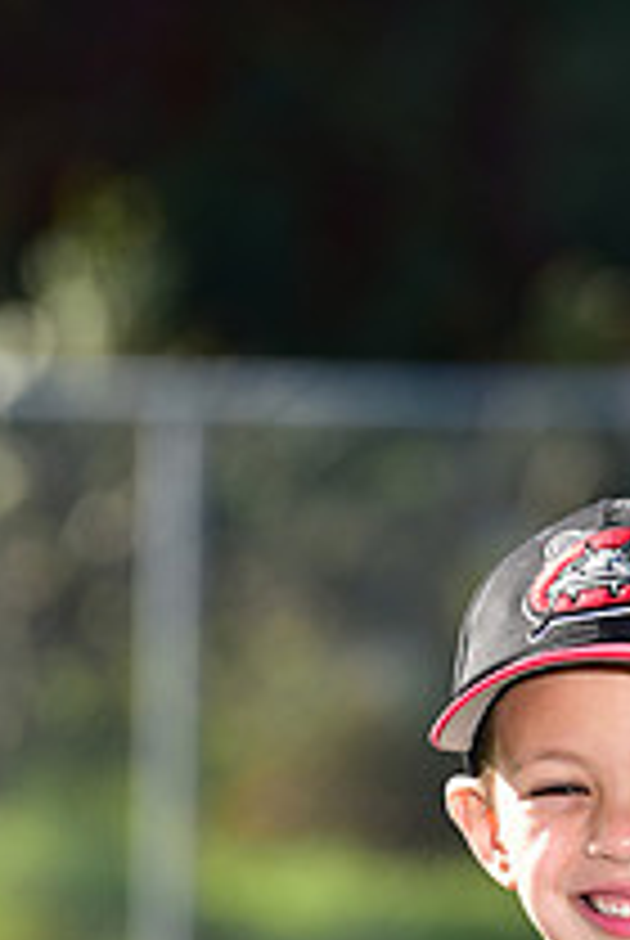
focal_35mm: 471
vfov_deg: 4.4
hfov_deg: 2.9
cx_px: 677
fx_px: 12322
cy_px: 1228
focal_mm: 170
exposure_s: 1/250
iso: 80
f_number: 5
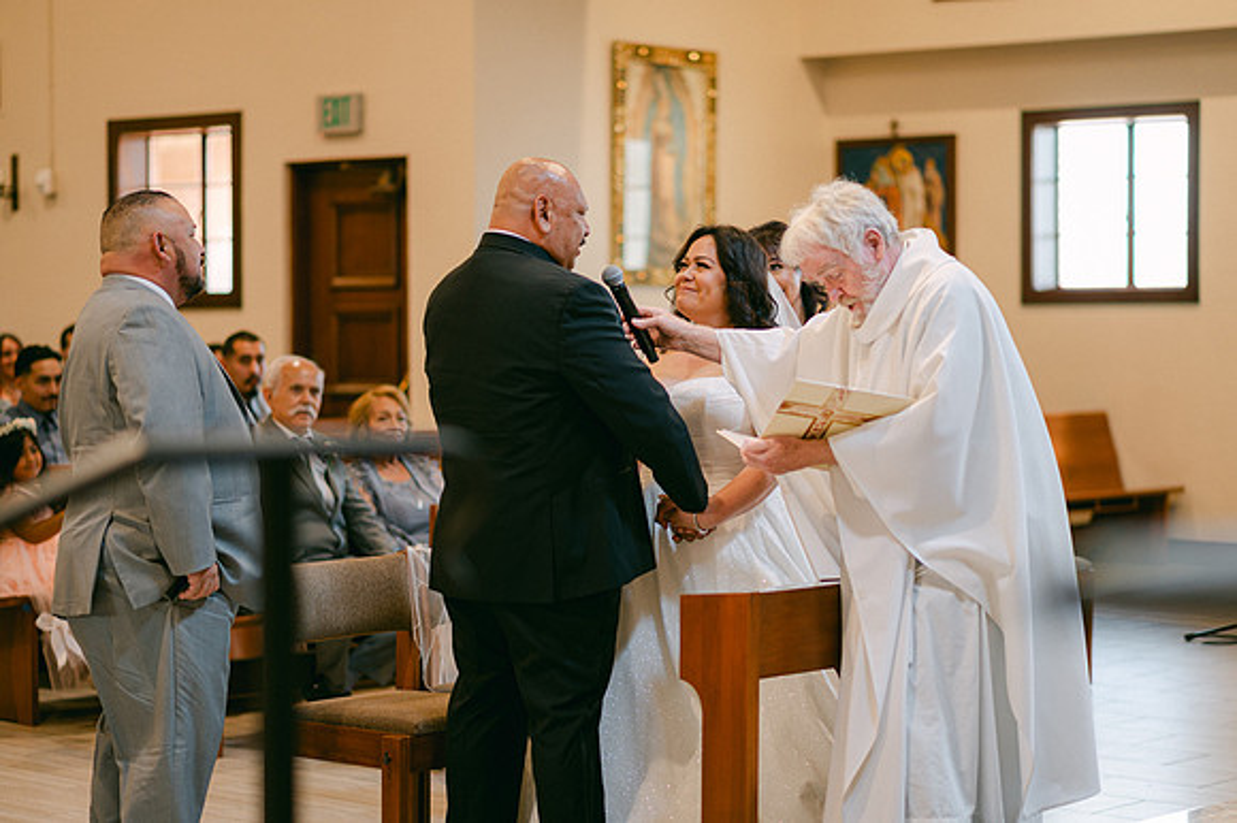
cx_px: 635
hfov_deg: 23.3
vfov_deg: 15.6
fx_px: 2995
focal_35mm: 87
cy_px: 412
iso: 200
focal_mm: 85
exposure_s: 1/125
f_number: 1.8
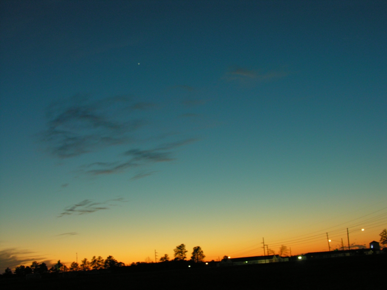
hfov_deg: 41.2
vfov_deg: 31.5
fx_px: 514
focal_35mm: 46
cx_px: 194
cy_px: 145
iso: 200
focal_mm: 11.8
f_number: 3
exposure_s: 1/8.3
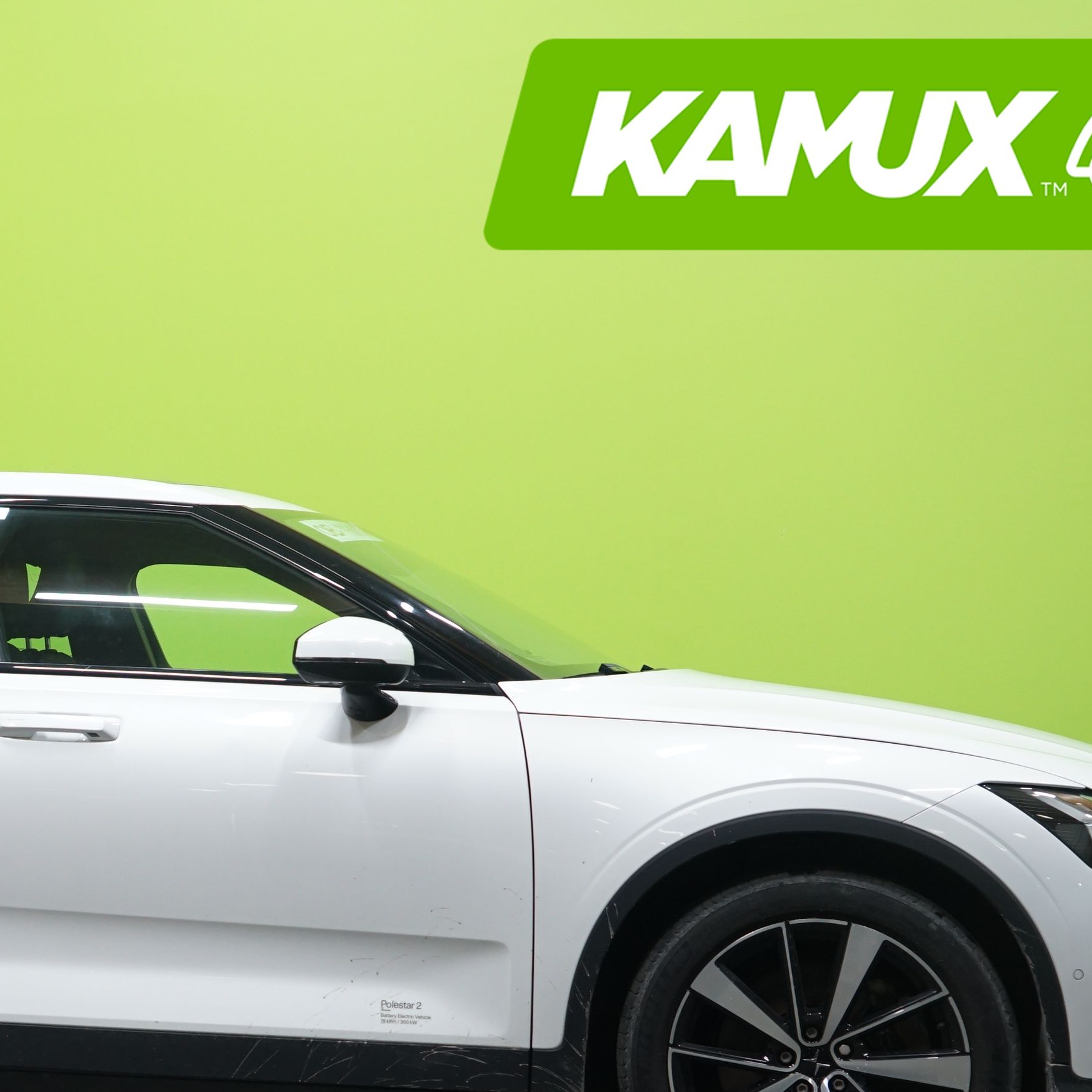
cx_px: 174
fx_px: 2391
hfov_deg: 25.2
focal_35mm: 67
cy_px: 780
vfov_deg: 25.5
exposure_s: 1/25
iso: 800
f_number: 4.5
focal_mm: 35
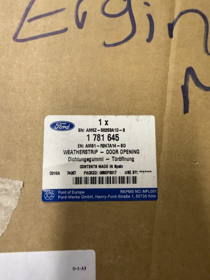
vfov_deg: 71.6
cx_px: 105
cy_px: 140
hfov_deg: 56.8
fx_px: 194
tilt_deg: -51.9
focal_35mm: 24
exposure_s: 1/50
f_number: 2.2
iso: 160
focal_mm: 2.22
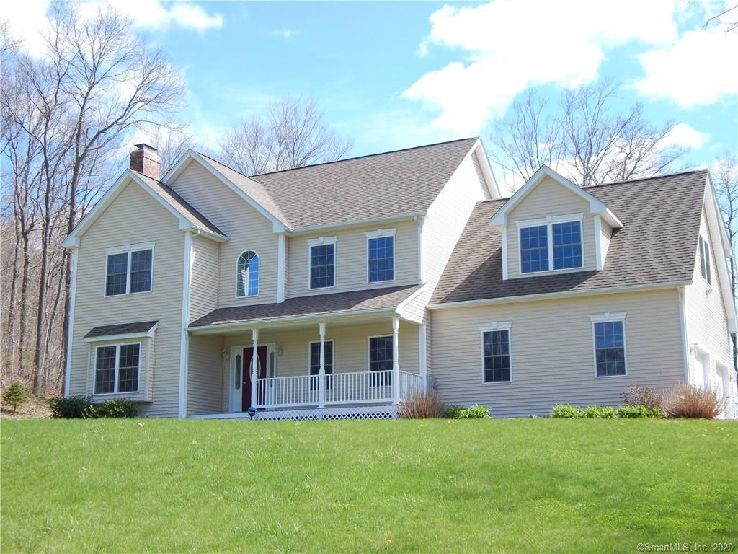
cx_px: 369
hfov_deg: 39.7
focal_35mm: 48
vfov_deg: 30.3
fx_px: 1023
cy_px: 277
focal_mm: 8.6
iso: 125
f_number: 3.7
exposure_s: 1/500
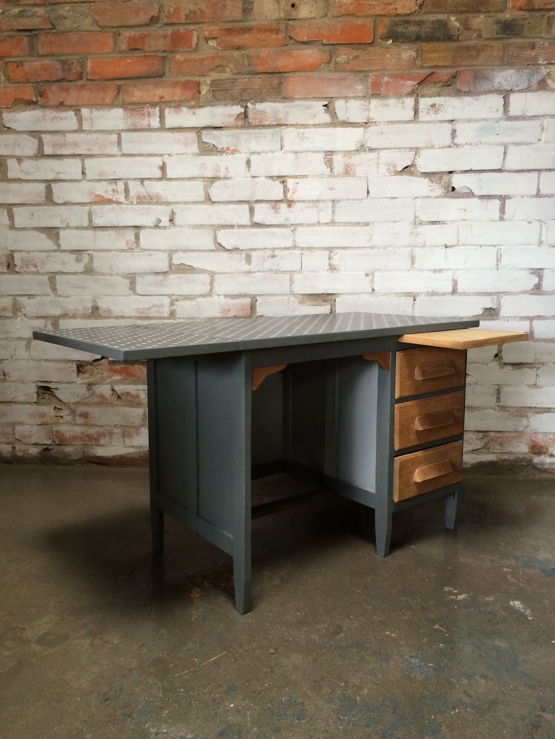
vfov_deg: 61.7
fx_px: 620
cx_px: 278
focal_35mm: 29
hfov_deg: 48.2
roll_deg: +0.8
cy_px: 370
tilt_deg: -9.9
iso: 100
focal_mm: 4.15
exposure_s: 1/30
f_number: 2.2
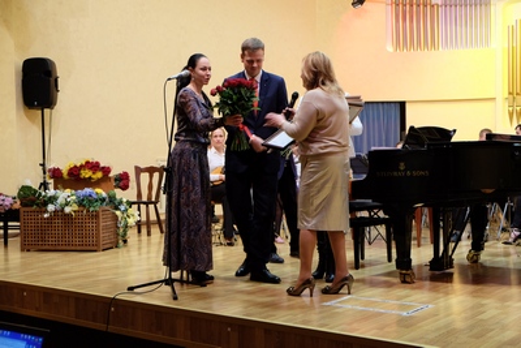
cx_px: 260
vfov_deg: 29.9
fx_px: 651
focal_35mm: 45
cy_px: 174
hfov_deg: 43.6
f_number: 4
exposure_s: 1/40
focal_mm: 30.2
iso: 1600
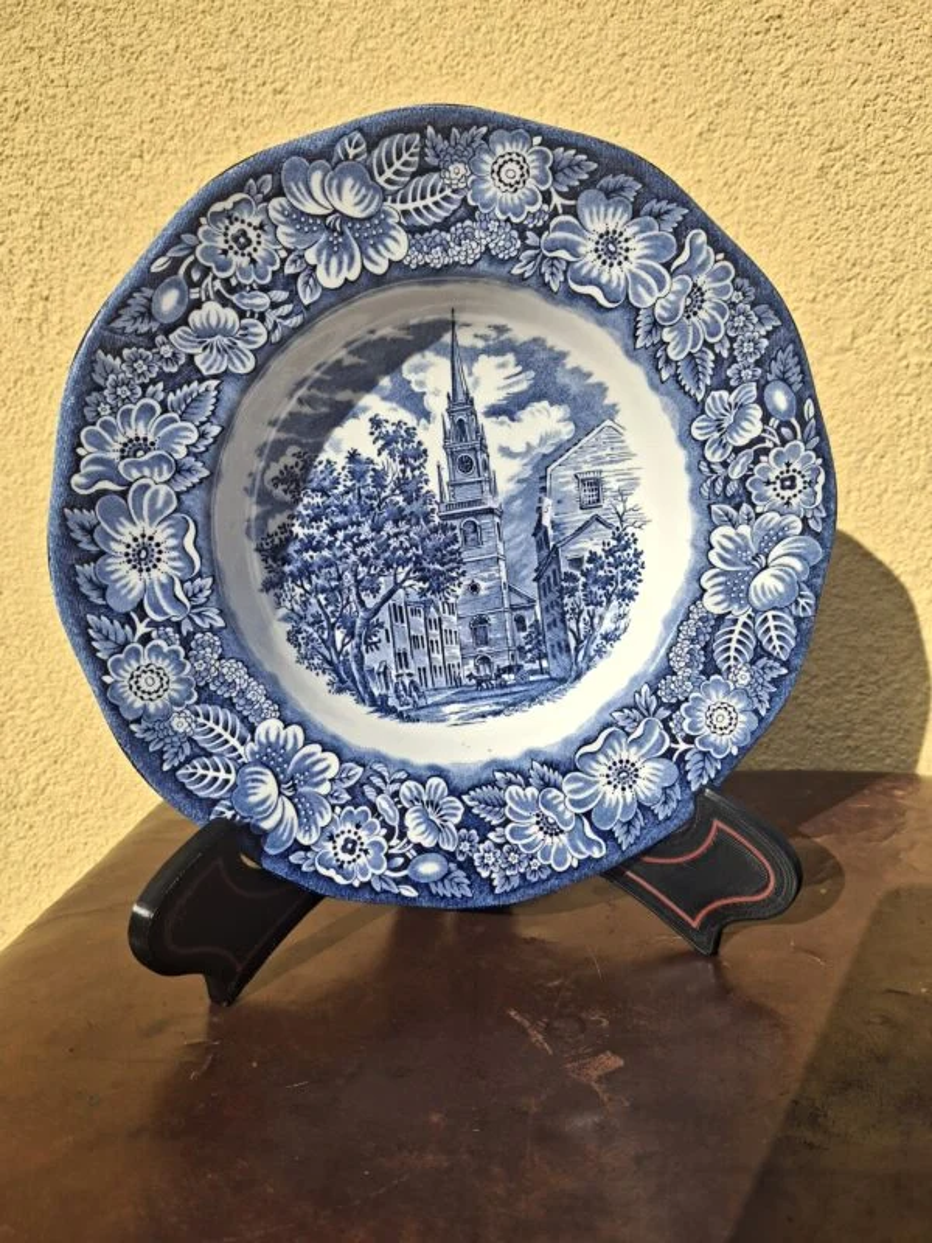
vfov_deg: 69.4
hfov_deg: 54.9
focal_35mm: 25
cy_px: 622
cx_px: 466
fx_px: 897
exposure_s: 1/1761
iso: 25
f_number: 1.8
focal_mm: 4.69
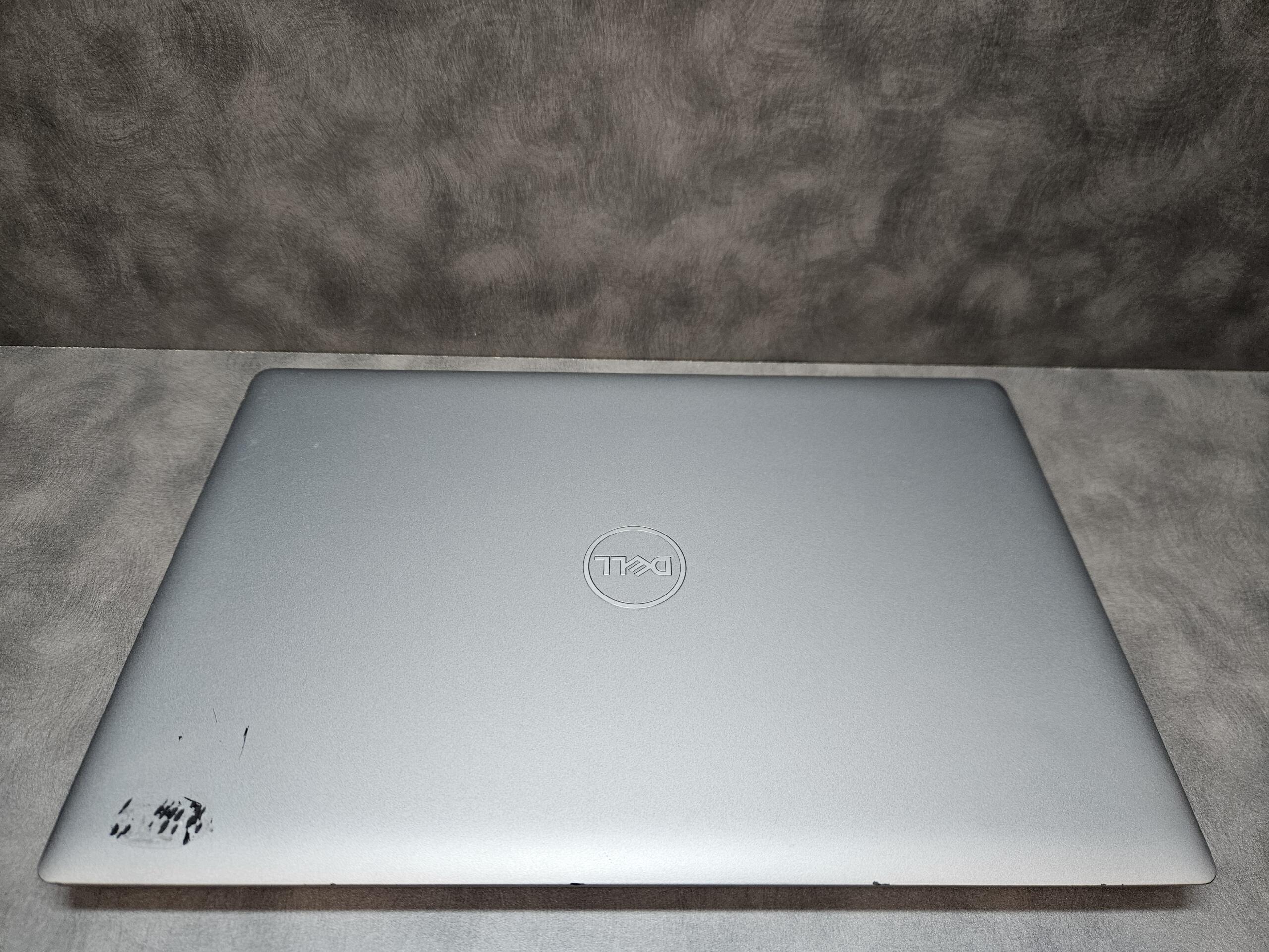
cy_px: 476
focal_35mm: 23
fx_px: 843
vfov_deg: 58.9
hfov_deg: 73.9
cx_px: 634
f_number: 1.8
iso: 320
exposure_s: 1/359
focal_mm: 5.4
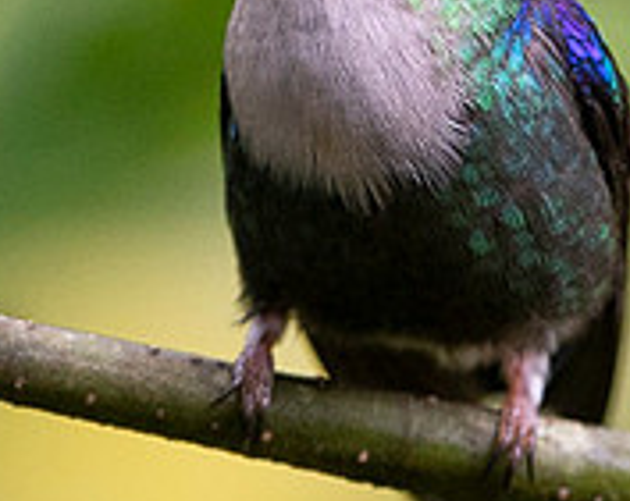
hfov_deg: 0.7
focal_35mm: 2638
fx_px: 49106
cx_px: 429
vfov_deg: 0.6
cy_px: -170
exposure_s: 1/500
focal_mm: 500
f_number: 4
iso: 2500
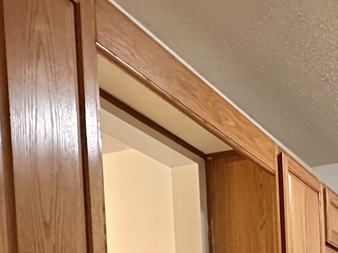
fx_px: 635
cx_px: 307
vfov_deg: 19.2
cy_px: 400
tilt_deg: -2.6
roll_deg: +2.1
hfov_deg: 28.6
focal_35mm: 65
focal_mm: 2.22
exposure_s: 1/60
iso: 640
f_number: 2.2
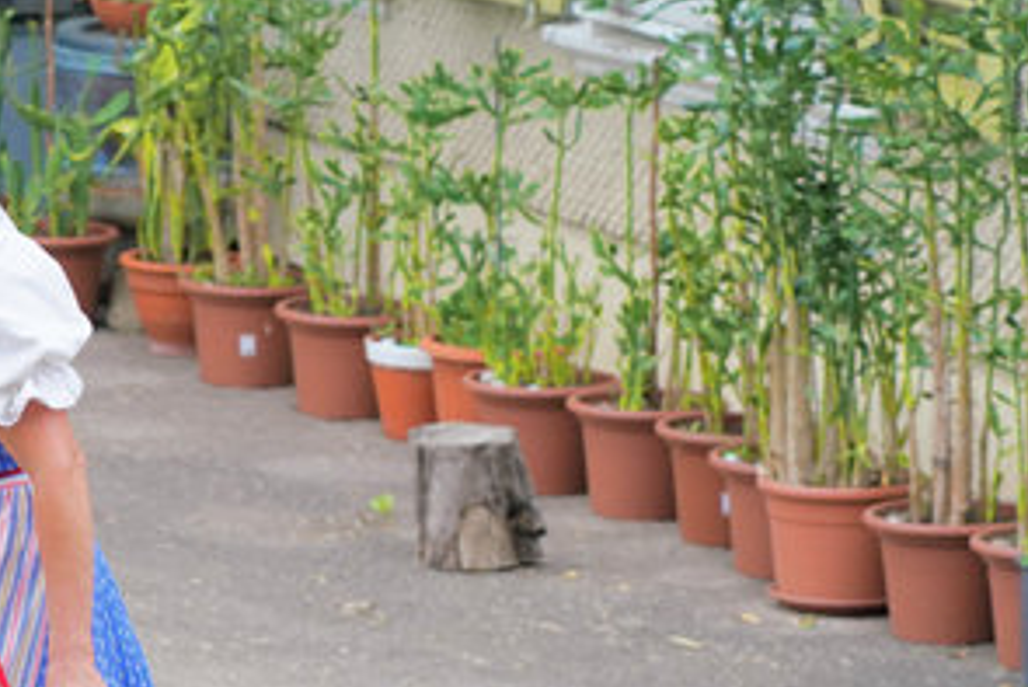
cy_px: 481
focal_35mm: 259
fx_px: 7399
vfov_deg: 5.3
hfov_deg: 7.8
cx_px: -533
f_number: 5.6
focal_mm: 85
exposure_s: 1/640
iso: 640
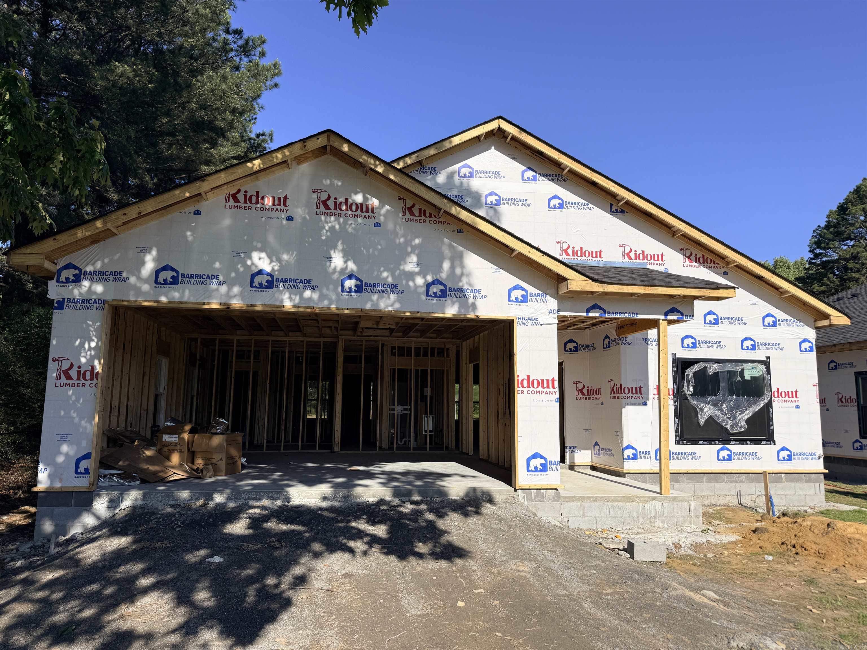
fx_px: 601
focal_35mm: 24
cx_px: 434
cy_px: 325
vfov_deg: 56.8
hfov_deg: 71.6
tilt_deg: +8.4
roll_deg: -0.3
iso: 80
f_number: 1.78
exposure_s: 1/4975
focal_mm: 6.76
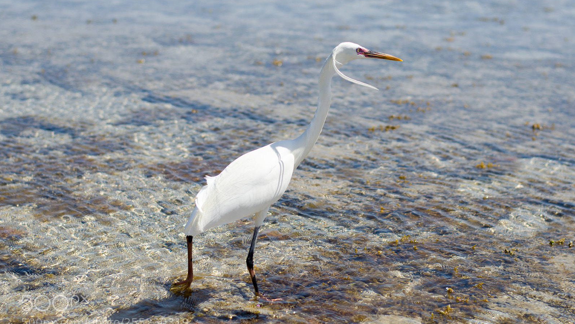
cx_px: 289
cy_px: 159
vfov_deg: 15.3
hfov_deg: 26.9
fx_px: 1204
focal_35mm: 79
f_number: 2.8
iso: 100
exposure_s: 1/3200
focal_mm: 50
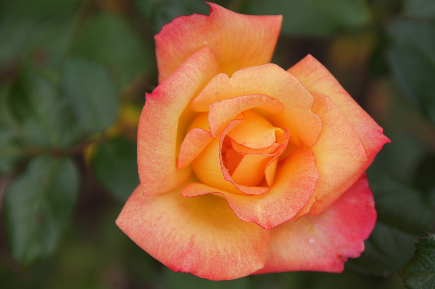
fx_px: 2415
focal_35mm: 200
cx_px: 237
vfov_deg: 6.9
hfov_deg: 10.3
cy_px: 150
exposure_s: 1/200
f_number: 7.1
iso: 100
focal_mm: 120
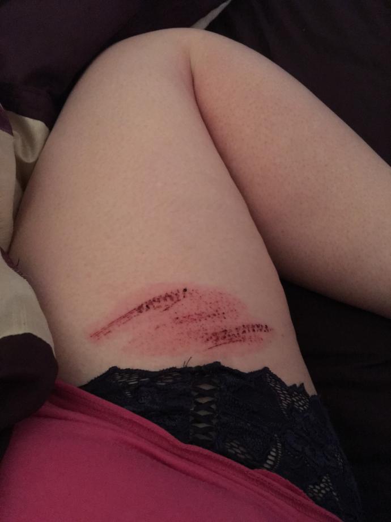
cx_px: 196
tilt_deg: -64.1
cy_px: 261
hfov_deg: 48.2
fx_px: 437
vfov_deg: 61.7
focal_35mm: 29
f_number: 2.2
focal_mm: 4.15
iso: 500
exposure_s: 1/4
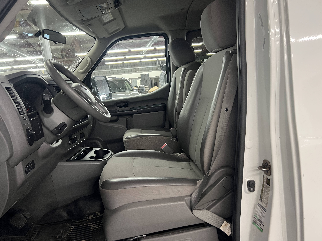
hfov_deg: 67.3
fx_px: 242
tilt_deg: -10.1
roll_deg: +6.9
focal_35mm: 26
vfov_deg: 53.1
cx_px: 161
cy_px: 120
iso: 200
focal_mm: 5.7
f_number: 1.5
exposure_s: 1/60
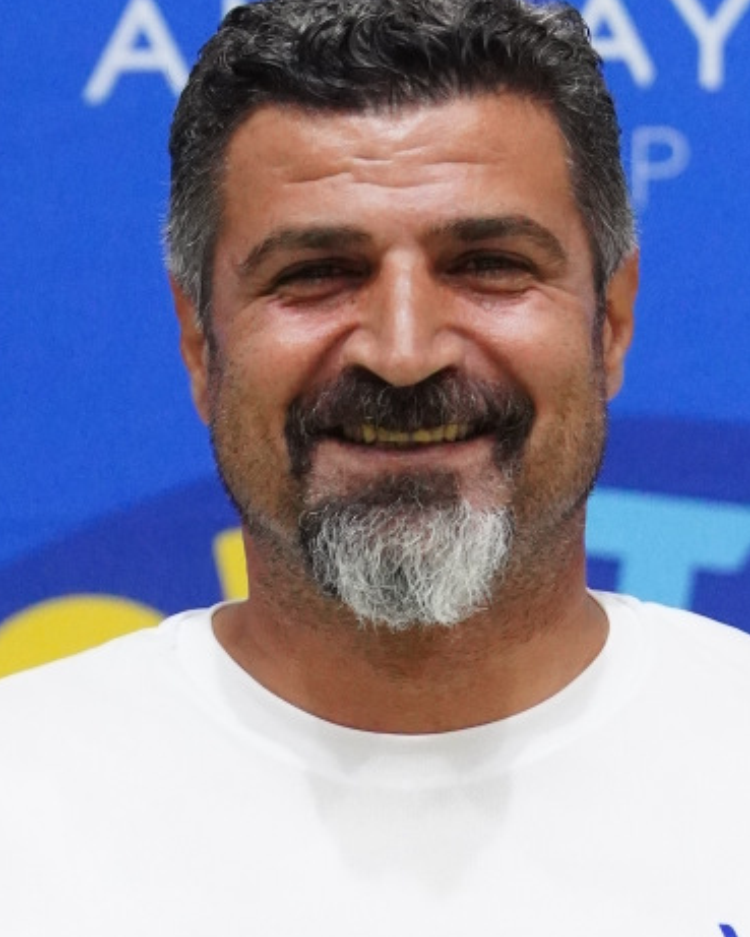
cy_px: 1028
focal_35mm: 275
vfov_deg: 7.0
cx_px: 443
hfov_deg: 5.6
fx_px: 7628
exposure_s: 1/1000
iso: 12800
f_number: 3.2
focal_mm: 90
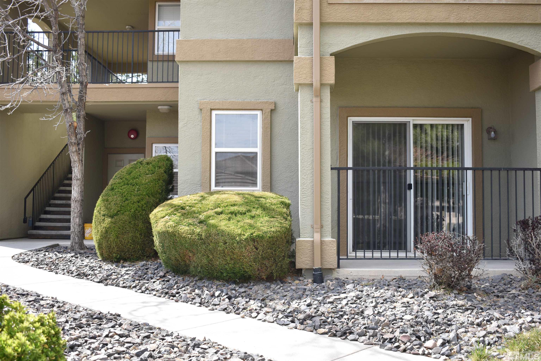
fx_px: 586
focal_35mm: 39
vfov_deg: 34.2
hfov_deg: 49.6
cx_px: 270
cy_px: 180
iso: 100
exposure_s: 1/200
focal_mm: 26
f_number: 5
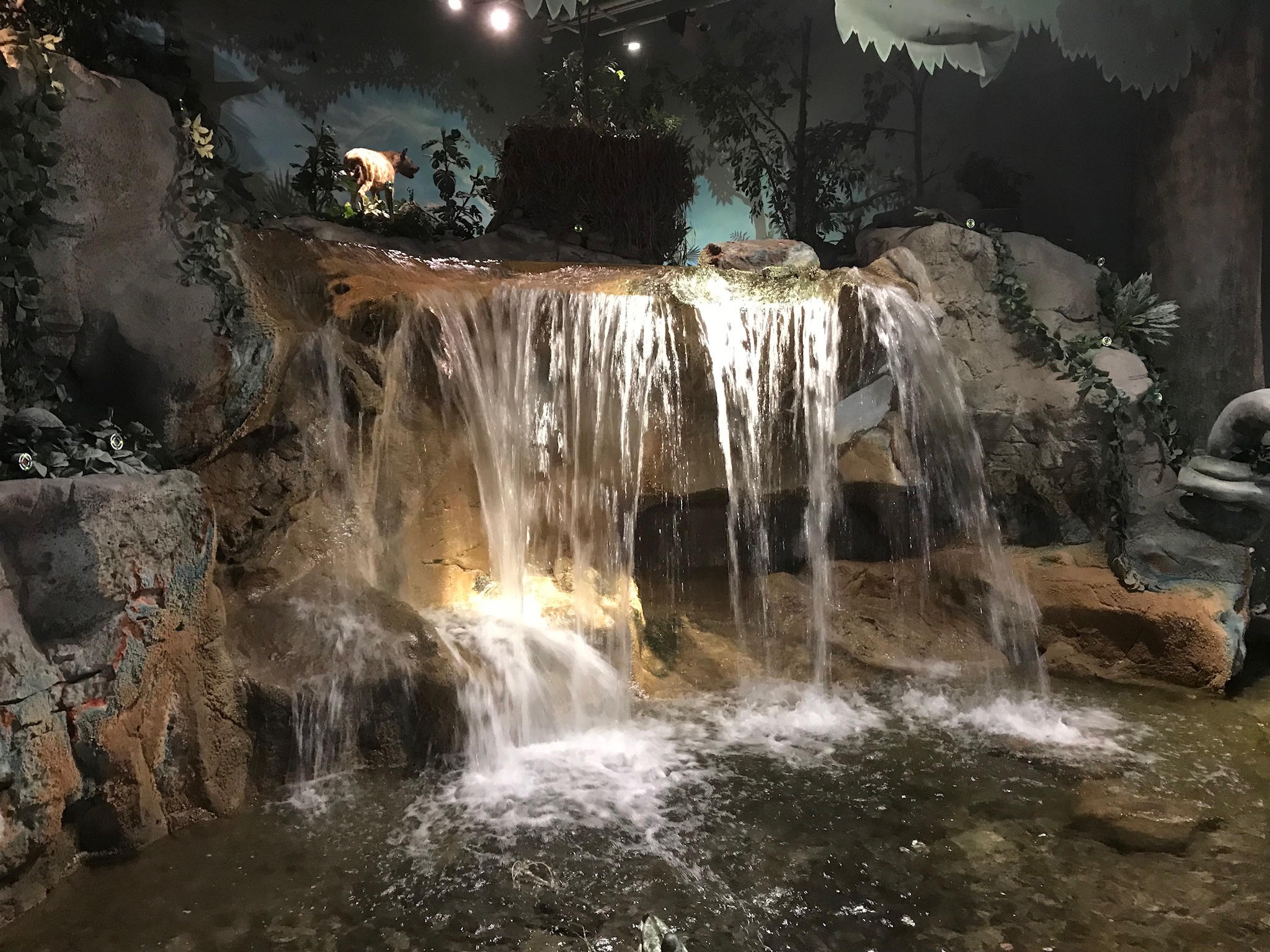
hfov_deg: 63.4
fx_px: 1027
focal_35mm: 28
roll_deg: +1.0
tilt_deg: -3.3
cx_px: 635
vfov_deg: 49.7
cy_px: 476
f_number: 1.8
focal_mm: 3.99
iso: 100
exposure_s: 1/9
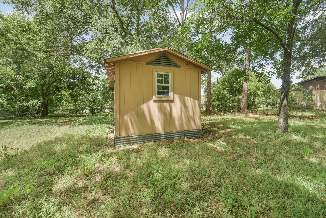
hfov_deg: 104.2
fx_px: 127
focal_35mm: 14
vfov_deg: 81.2
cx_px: 163
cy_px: 109
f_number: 11
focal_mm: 14
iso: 500
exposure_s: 1/250
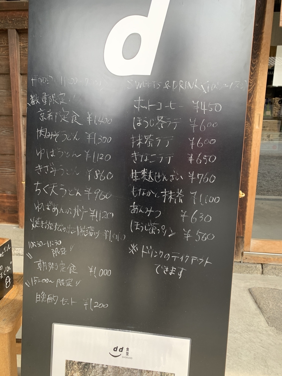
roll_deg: -0.9
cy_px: 188
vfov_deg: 67.3
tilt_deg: -10.1
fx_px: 282
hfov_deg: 53.1
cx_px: 141
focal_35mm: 26
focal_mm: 4.25
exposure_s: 1/122
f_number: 1.8
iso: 32
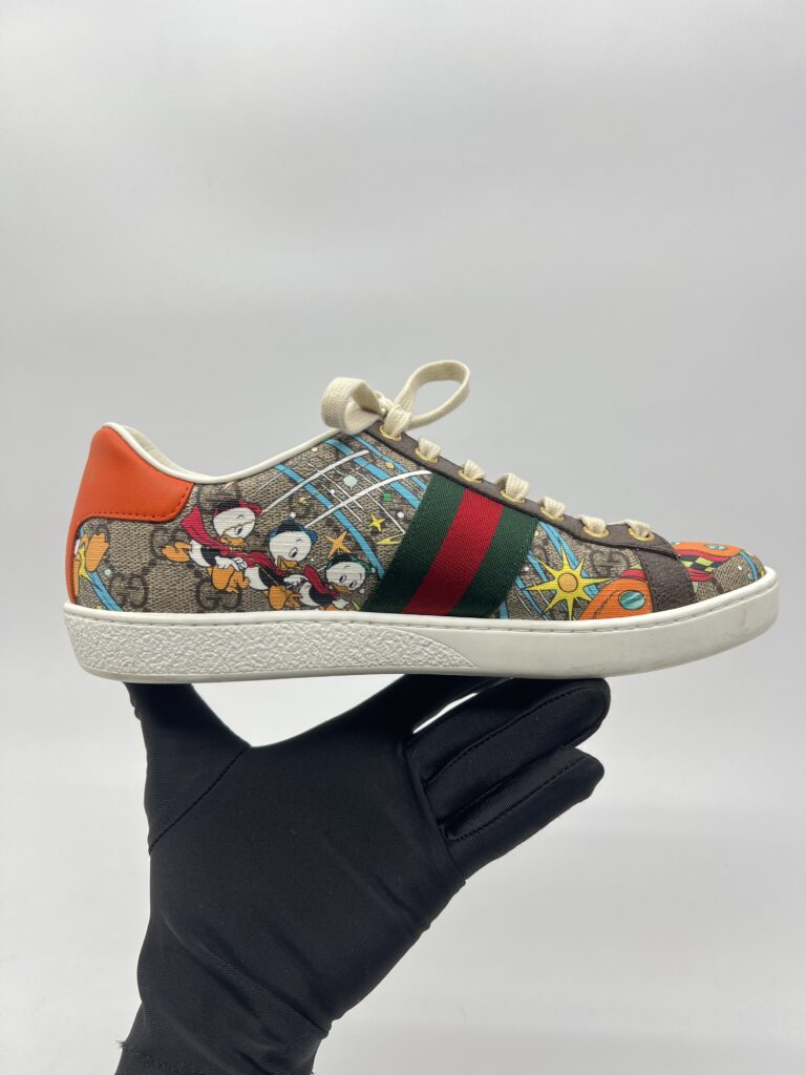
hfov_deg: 53.1
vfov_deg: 67.3
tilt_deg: -14.2
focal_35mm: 26
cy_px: 538
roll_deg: +0.1
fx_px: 807
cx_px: 403
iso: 32
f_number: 1.5
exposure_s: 1/112
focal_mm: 5.7
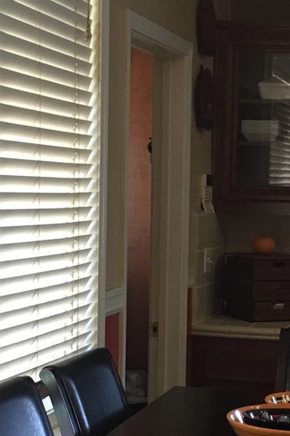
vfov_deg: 22.8
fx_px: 1075
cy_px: 273
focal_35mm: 89
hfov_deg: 15.2
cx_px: 249
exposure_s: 1/15
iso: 64
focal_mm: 4.15
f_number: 2.2
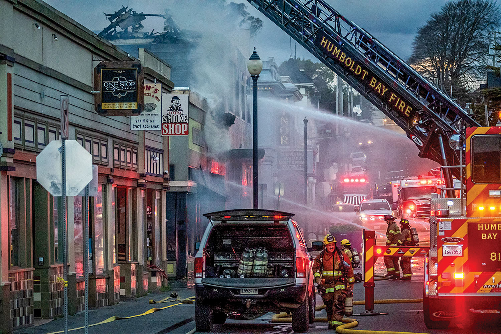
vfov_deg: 8.3
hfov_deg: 12.5
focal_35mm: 165
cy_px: 167
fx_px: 2296
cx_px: 250
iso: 3200
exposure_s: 1/1600
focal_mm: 110
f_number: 4.8
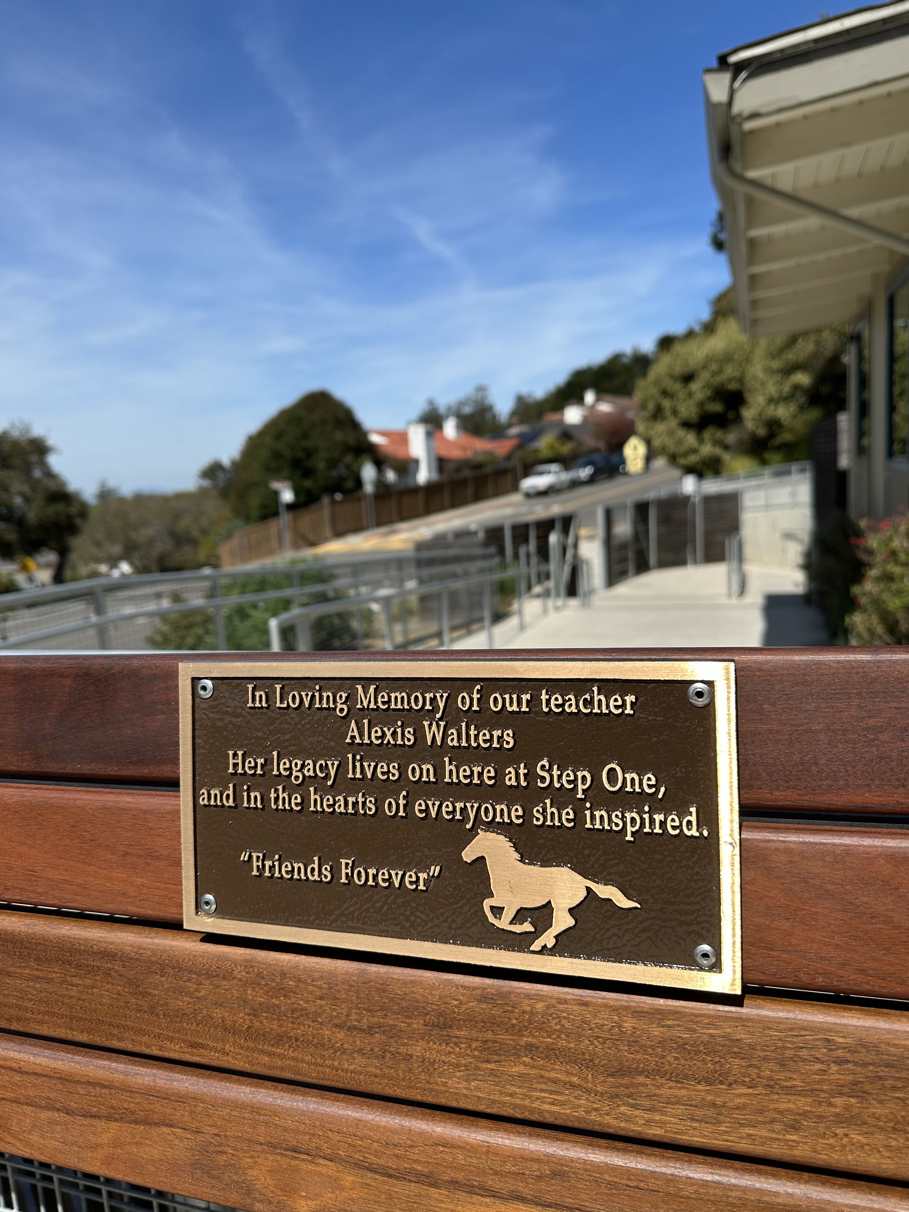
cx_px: 454
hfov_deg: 56.8
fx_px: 840
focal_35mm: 24
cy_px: 606
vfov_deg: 71.6
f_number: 1.78
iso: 80
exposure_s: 1/5525
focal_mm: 6.86
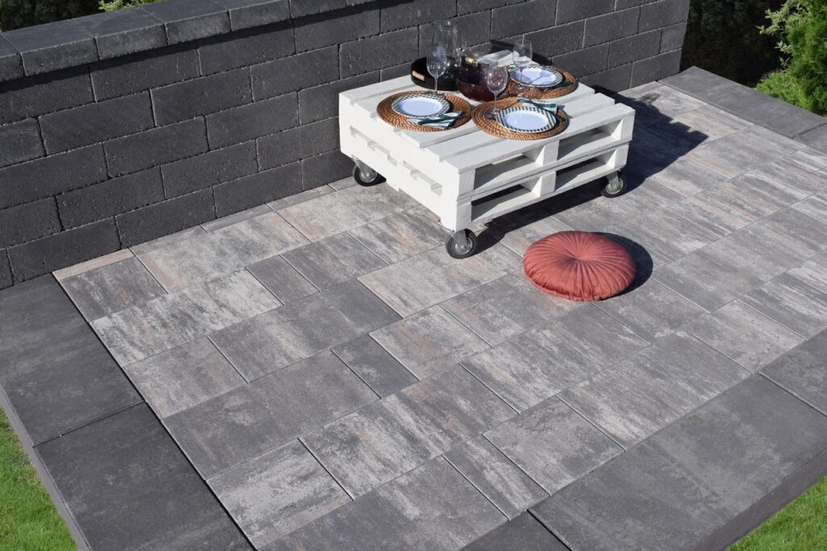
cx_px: 414
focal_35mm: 40
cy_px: 276
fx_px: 930
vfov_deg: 33.0
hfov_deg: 47.9
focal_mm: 27
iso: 200
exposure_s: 1/500
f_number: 11
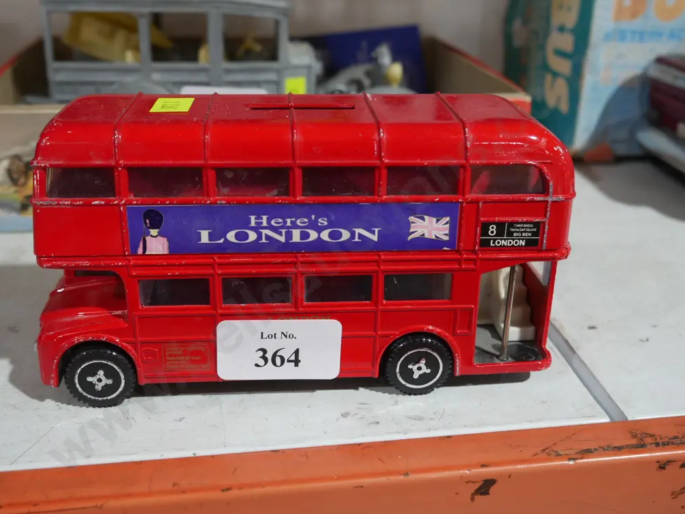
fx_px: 811
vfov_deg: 35.1
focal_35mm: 41
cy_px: 255
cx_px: 335
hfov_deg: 45.8
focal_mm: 20
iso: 640
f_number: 4.4
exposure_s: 1/60
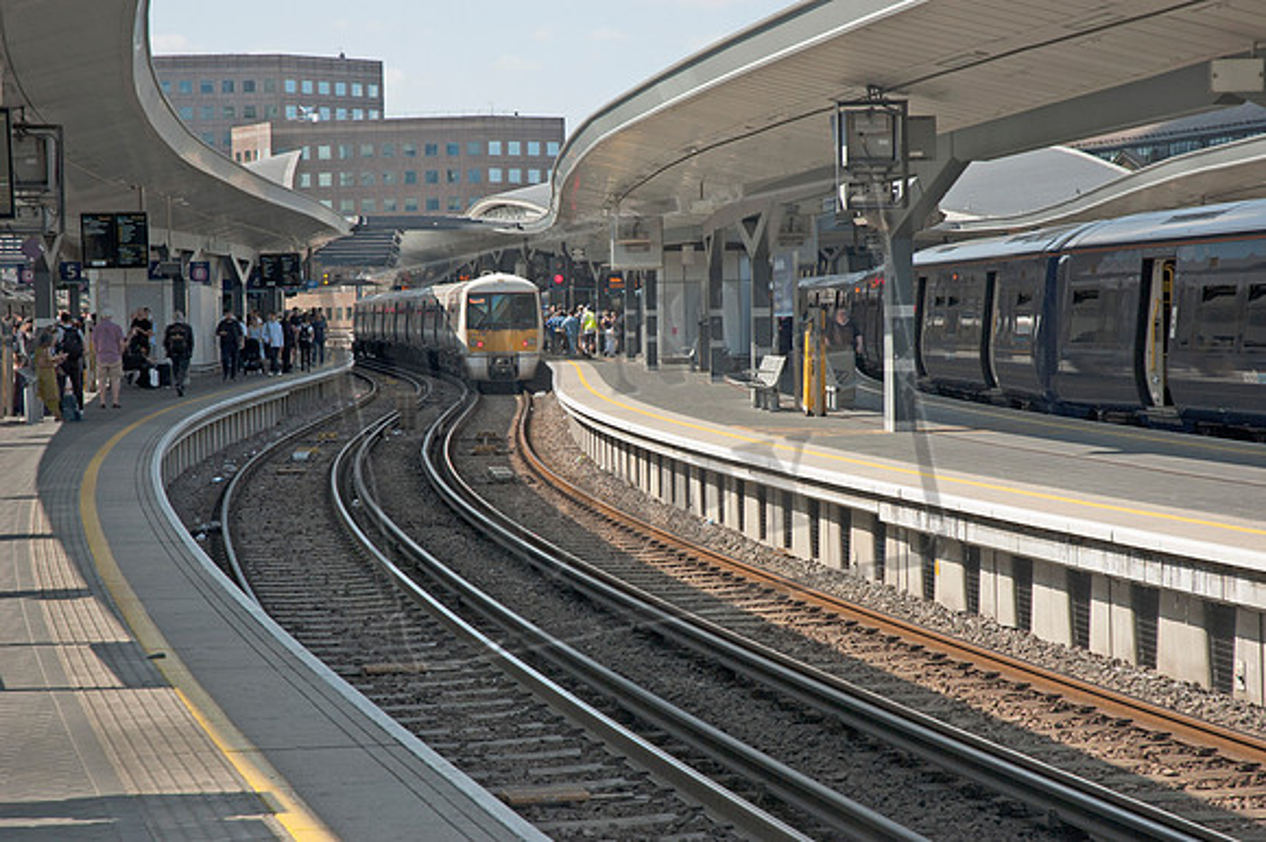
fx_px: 3163
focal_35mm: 90
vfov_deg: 15.2
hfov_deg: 22.6
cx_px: 633
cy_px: 421
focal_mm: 60
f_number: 5.6
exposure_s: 1/500
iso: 220
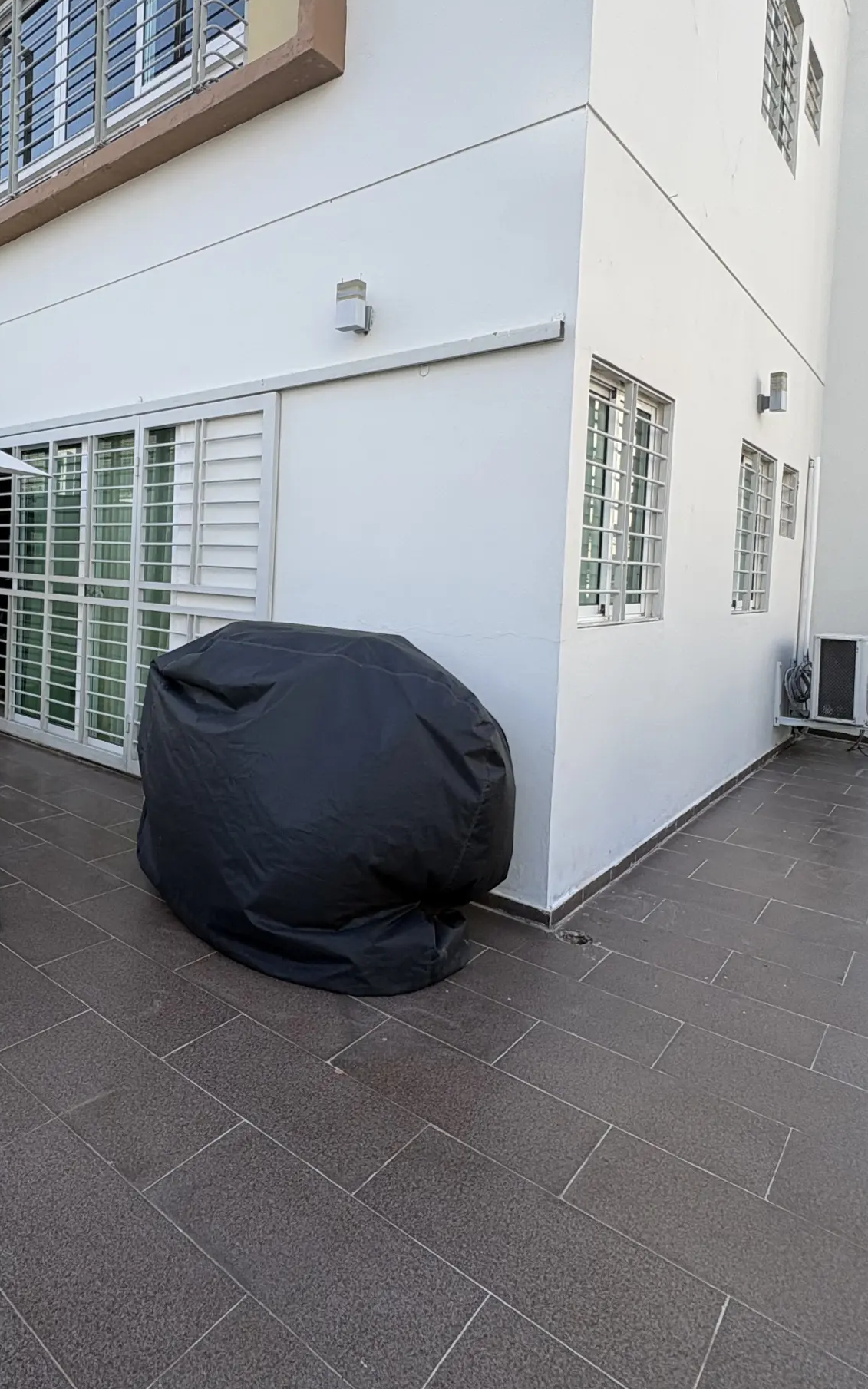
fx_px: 795
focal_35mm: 21
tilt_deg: -1.5
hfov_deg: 55.4
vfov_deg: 81.8
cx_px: 251
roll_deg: -2.0
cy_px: 597
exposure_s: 1/456
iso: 40
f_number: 2.2
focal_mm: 2.22
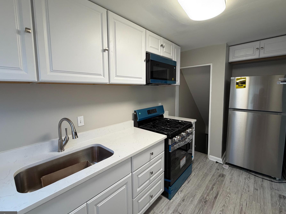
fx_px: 132
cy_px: 102
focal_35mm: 16
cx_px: 141
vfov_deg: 78.1
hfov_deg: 94.5
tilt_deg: -6.0
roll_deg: +1.8
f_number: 2.2
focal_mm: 2.22
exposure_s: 1/115
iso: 100
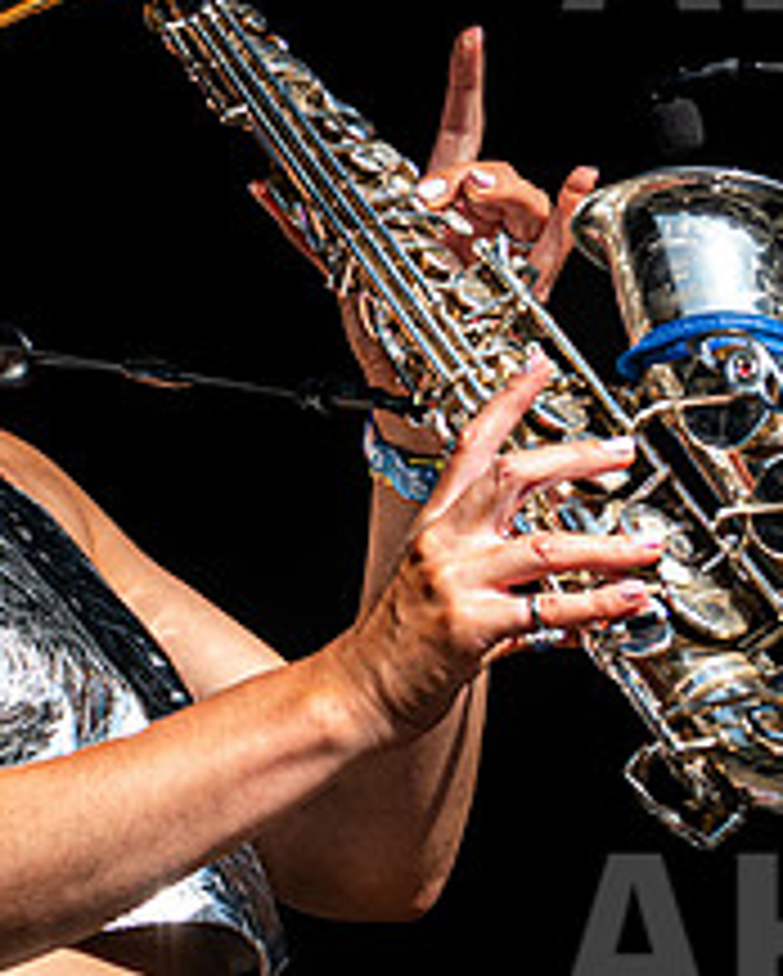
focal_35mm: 290
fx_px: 8389
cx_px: -182
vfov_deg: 6.7
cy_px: 265
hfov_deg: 5.3
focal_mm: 86
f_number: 4.5
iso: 200
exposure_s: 1/2000
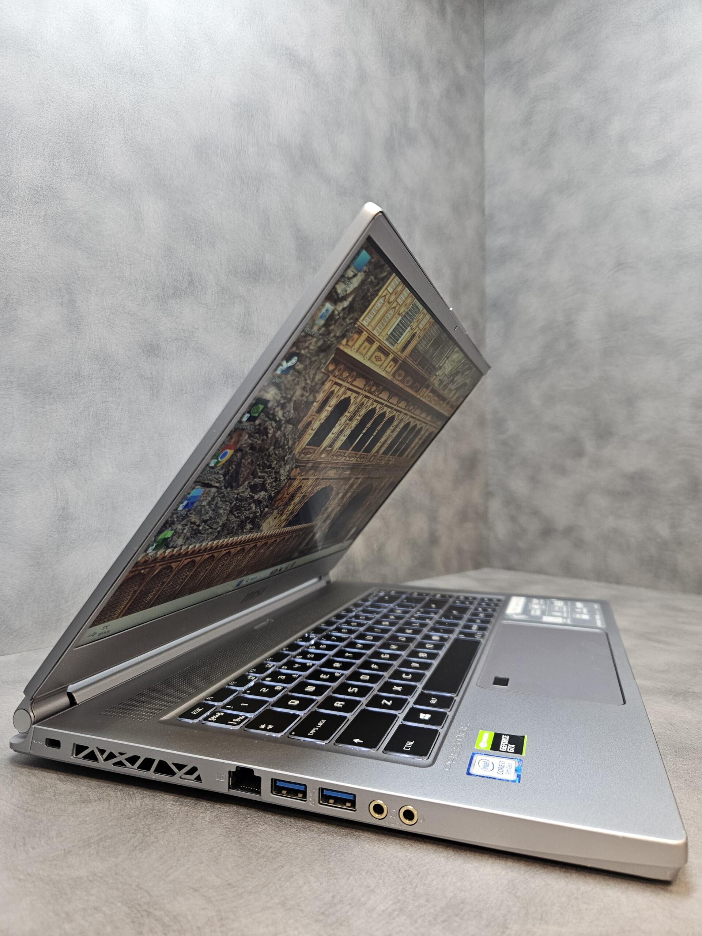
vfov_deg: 73.9
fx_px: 622
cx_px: 351
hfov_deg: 58.9
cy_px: 468
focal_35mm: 23
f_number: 1.8
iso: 200
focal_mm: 5.4
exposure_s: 1/100
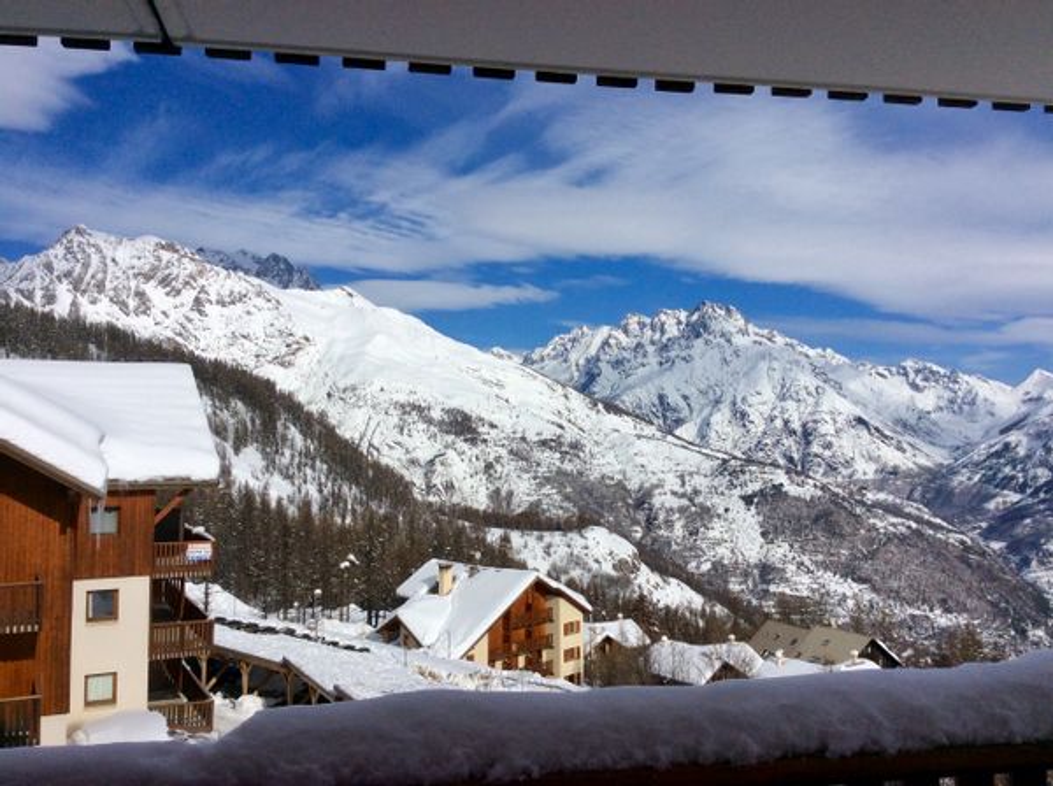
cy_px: 393
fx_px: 972
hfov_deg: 56.9
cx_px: 526
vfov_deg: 44.0
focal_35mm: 32
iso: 32
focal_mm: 3.3
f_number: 2.4
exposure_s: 1/6369
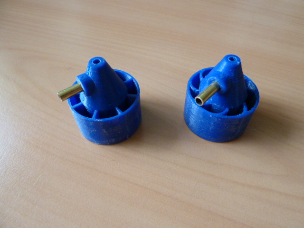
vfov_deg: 54.9
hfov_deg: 69.4
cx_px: 152
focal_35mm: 25
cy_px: 114
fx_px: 220
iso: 400
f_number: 3.3
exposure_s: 1/15
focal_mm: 4.1
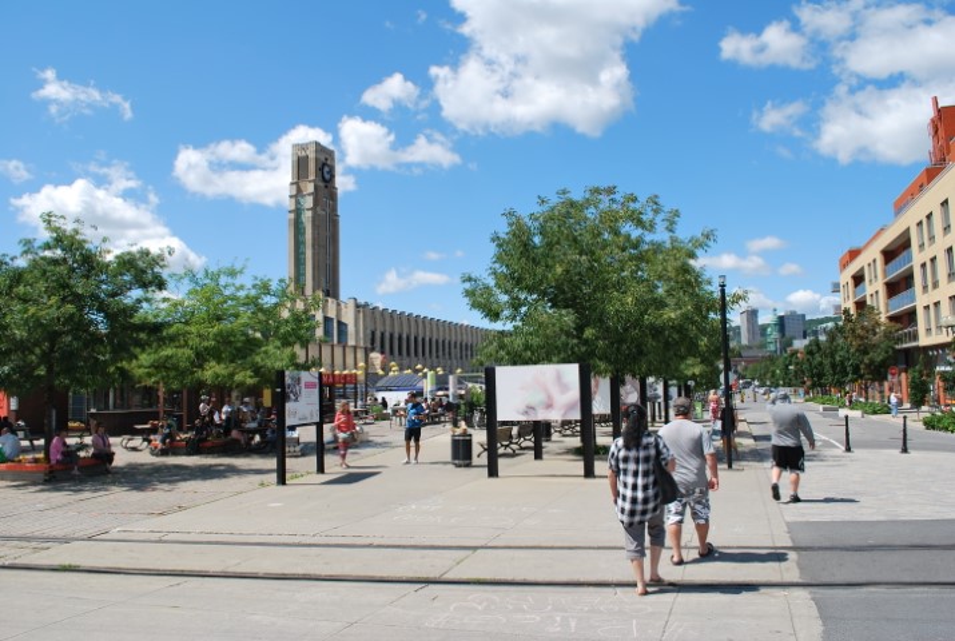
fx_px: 718
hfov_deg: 67.3
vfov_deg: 48.1
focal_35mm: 27
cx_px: 478
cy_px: 320
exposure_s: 1/250
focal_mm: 18
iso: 100
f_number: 8
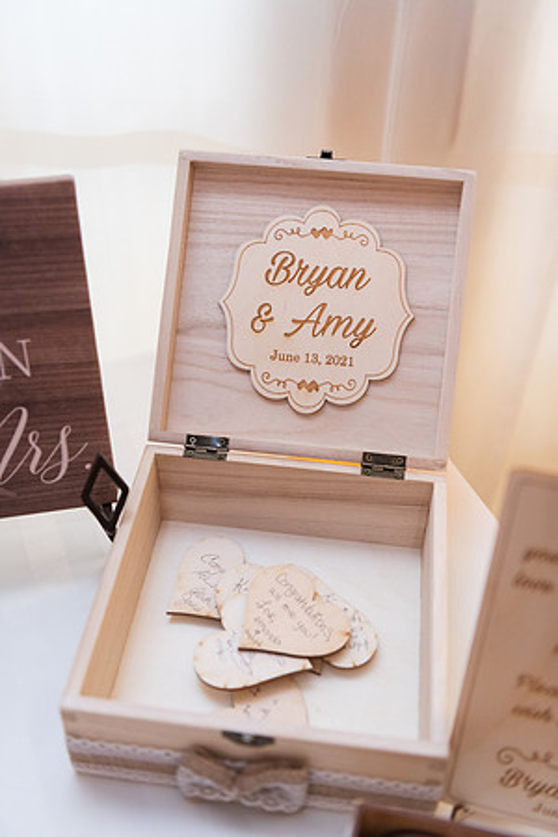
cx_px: 279
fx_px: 976
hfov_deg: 31.9
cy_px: 418
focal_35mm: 42
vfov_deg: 46.4
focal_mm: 42
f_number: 2.8
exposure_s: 1/100
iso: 900
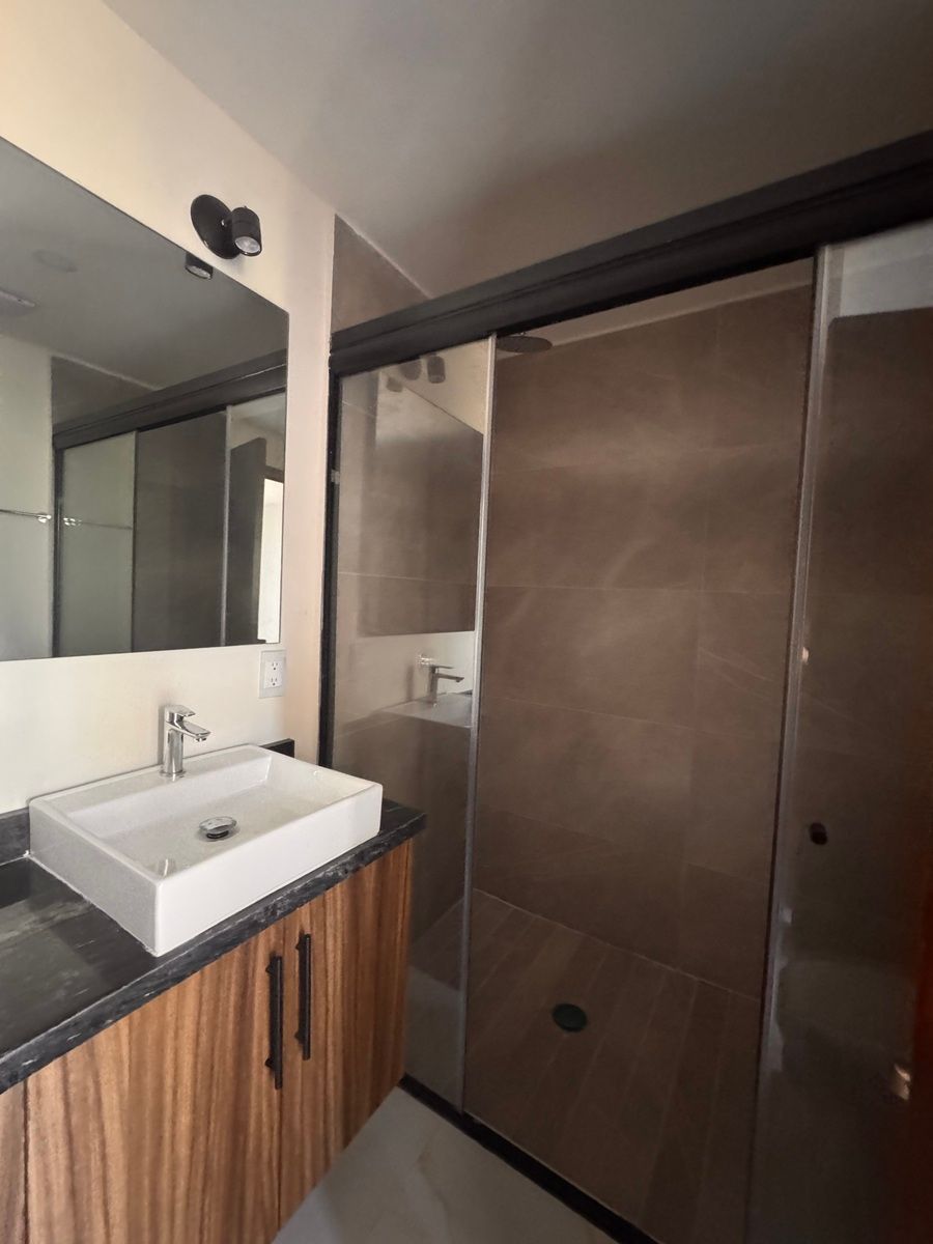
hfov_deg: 85.7
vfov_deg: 102.1
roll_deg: -3.5
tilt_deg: -3.6
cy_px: 622
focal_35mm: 14
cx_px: 466
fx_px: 503
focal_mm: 2.22
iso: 1250
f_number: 2.2
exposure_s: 1/48
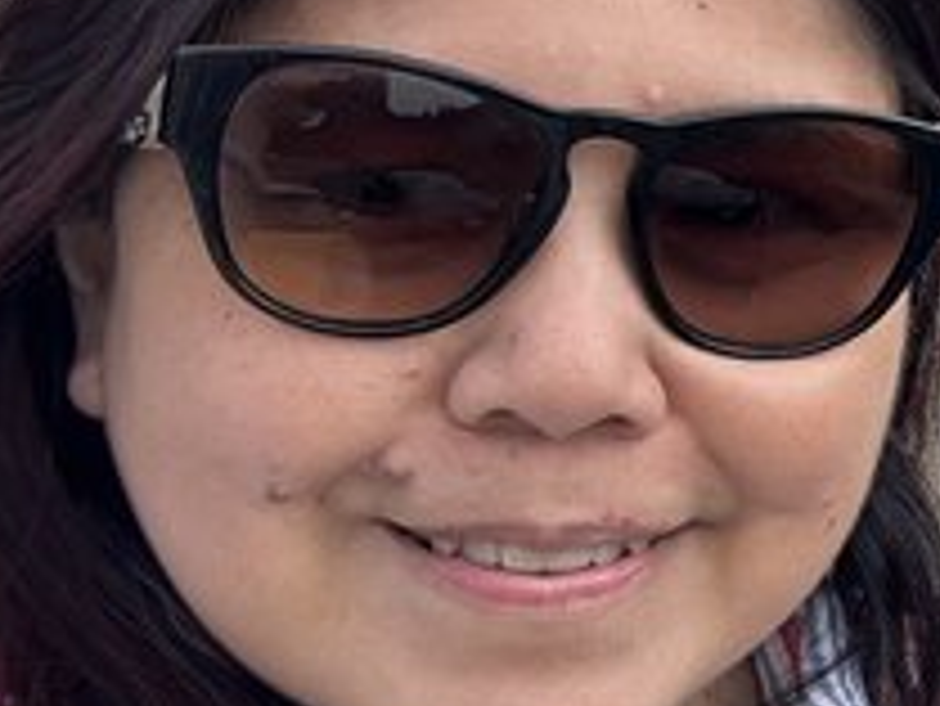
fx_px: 2391
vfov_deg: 16.4
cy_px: -45
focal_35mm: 88
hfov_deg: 17.9
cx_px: 1687
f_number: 1.9
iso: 25
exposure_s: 1/651
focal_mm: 2.69
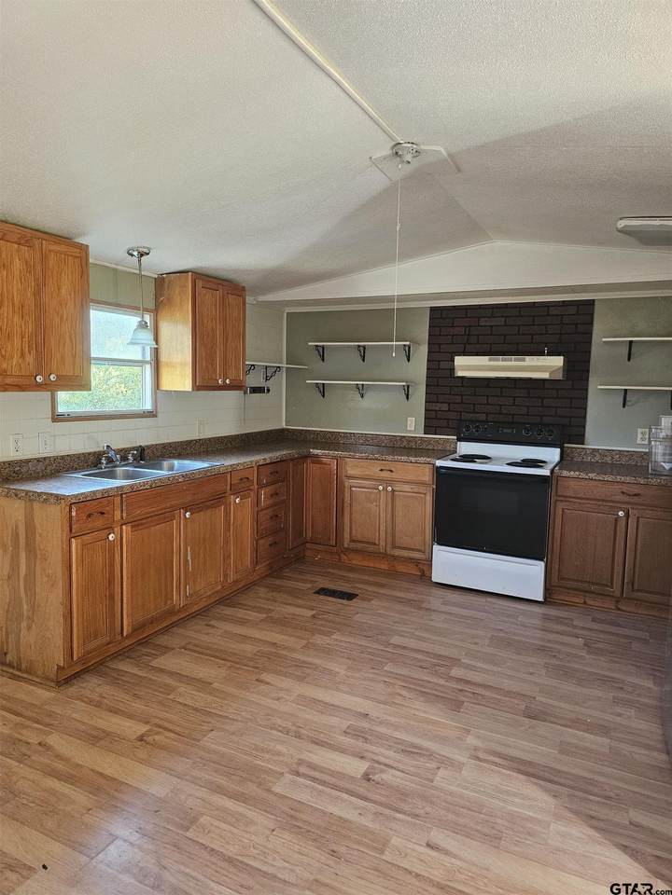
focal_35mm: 23
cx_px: 336
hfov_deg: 58.9
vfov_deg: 73.9
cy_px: 448
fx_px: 595
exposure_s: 1/120
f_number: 1.7
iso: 500
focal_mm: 6.3
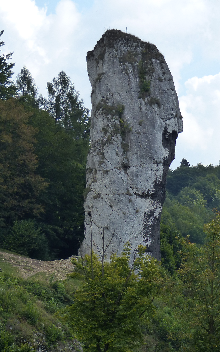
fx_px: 1784
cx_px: 128
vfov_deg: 11.3
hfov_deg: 7.1
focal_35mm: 186
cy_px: 167
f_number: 2.8
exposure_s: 1/2000
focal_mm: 27
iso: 200
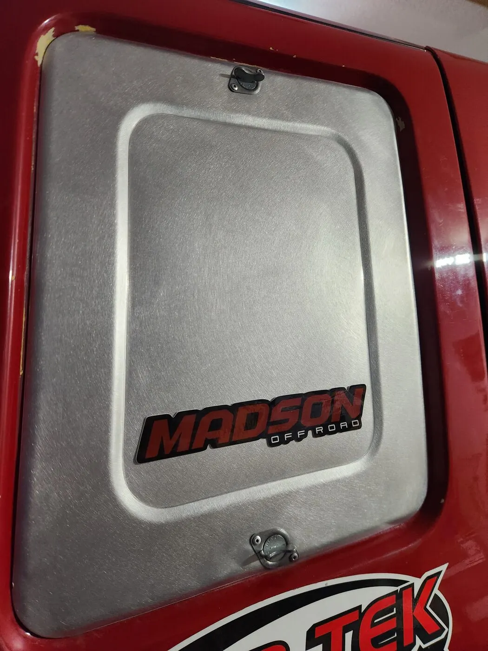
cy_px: 326
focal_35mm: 23
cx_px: 244
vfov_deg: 73.9
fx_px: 432
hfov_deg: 58.9
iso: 400
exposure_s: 1/120
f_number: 1.8
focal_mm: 5.4
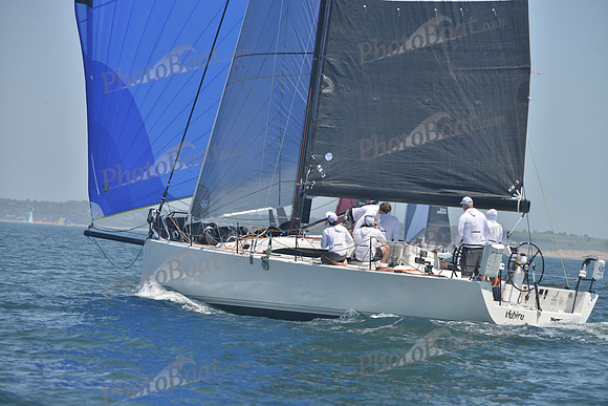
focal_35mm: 200
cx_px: 304
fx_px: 3378
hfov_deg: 10.3
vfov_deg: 6.9
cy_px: 203
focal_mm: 200
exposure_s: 1/1000
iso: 280
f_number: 7.1
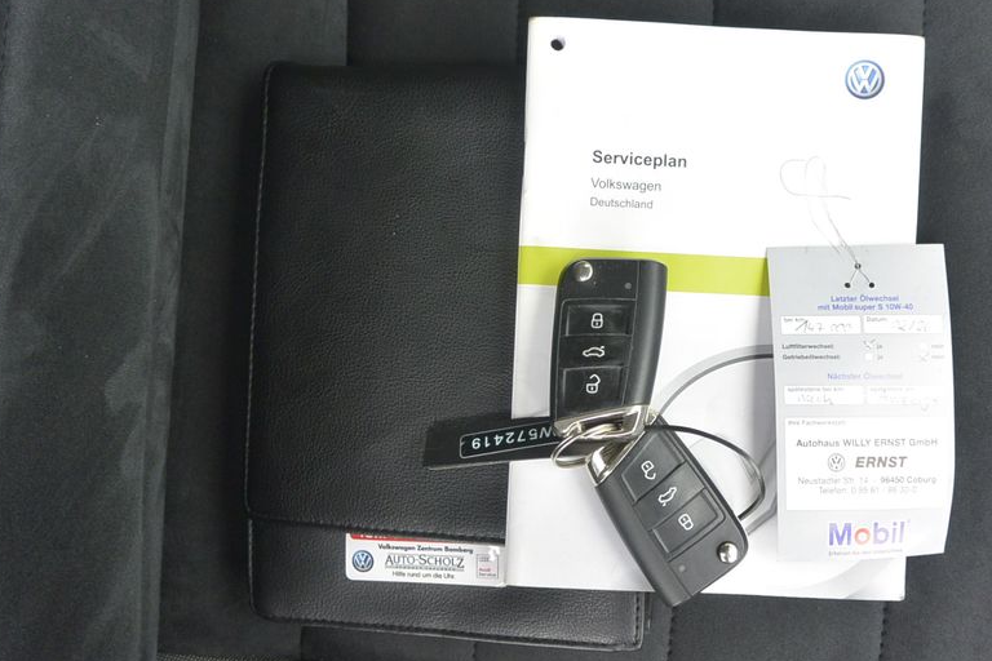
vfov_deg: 36.9
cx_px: 559
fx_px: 992
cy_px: 341
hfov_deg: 53.0
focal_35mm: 36
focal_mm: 10
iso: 200
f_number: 3.5
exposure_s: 1/200
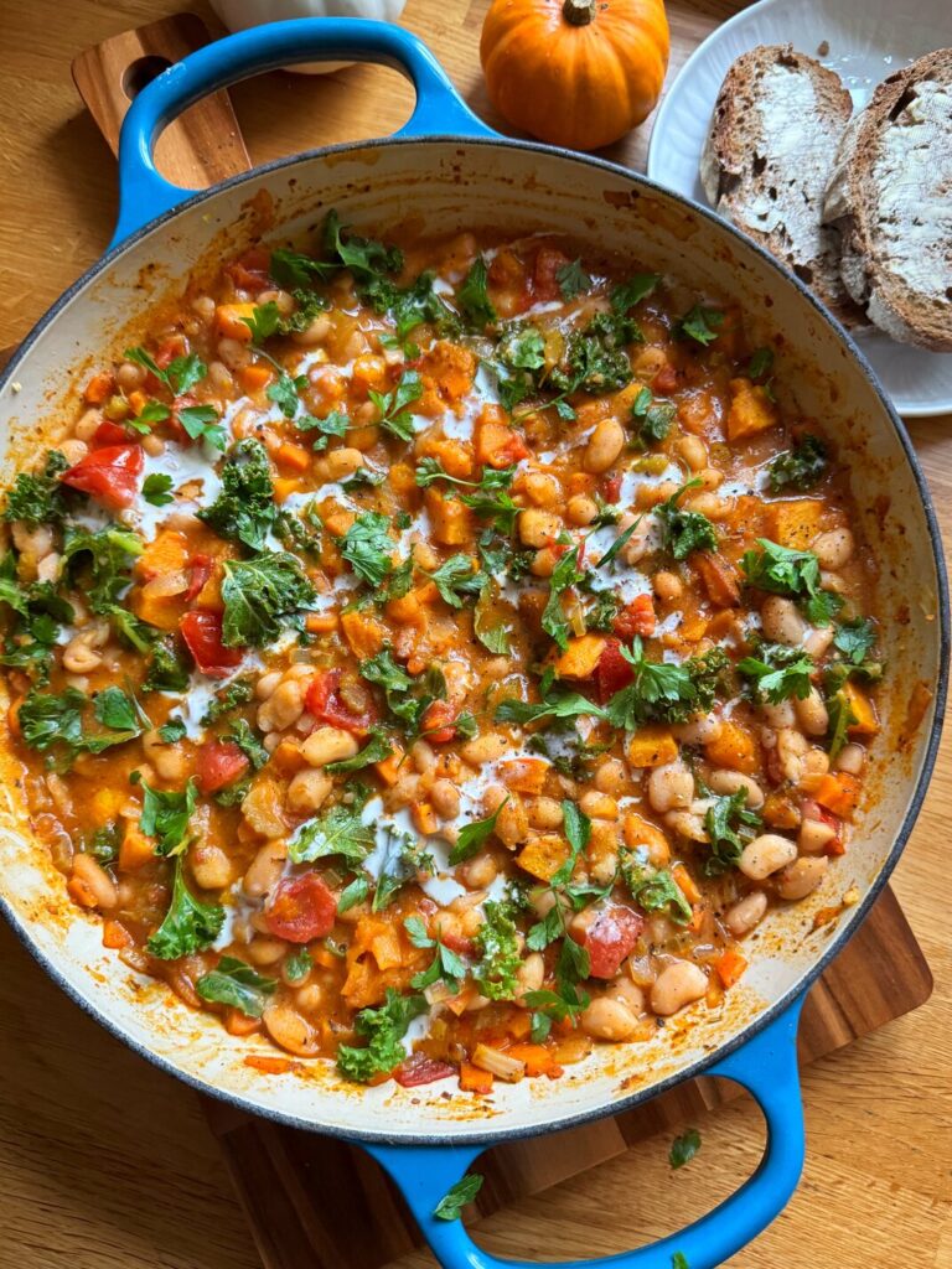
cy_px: 634
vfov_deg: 71.6
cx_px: 476
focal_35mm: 24
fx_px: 880
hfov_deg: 56.8
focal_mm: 6.76
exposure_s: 1/50
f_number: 1.78
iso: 400
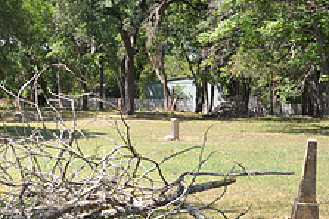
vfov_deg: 12.5
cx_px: -66
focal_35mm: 109
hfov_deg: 17.9
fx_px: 995
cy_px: 112
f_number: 5.6
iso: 280
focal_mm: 28
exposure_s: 1/125
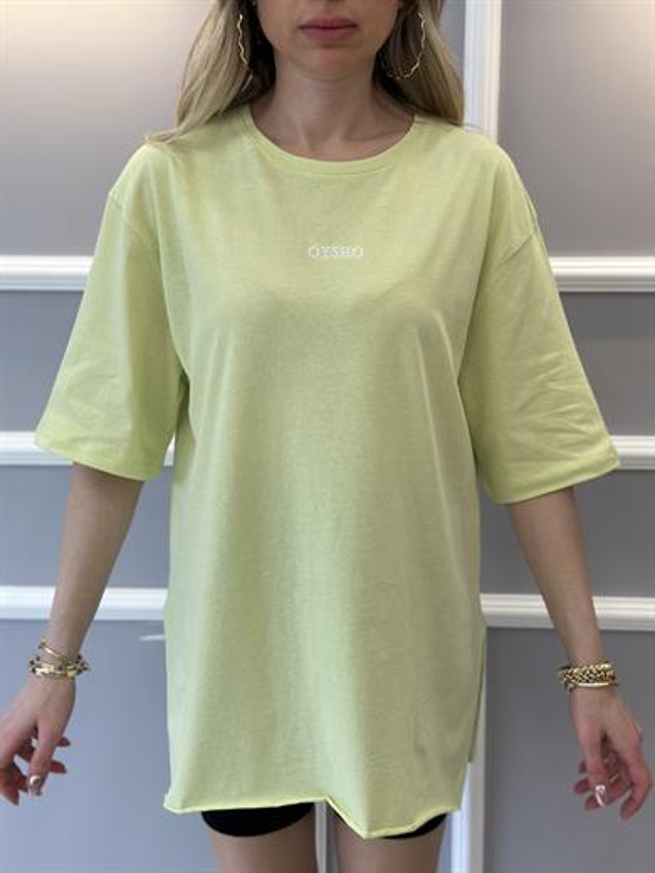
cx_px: 328
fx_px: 1211
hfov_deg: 30.3
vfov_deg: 39.7
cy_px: 436
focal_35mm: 48
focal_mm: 6.86
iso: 80
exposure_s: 1/209
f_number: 1.78
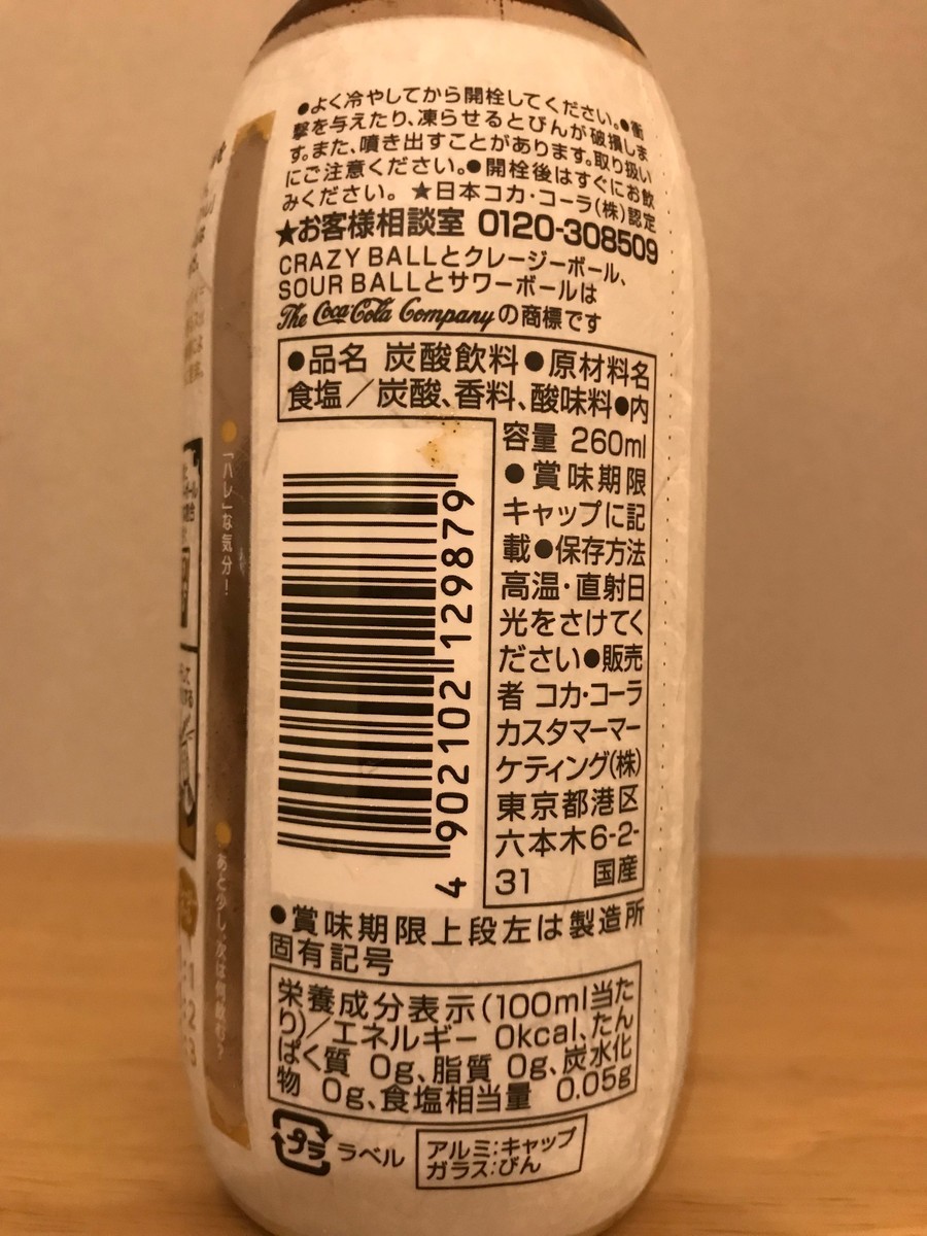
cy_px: 618
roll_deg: -1.2
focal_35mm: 28
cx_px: 464
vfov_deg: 63.4
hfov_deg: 49.7
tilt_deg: +0.0
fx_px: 1000
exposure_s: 1/7
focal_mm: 3.99
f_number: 1.8
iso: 100
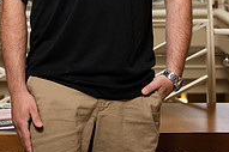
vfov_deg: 11.1
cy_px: -91
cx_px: 82
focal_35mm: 118
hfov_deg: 17.3
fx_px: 750
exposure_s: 1/200
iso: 800
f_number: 4.5
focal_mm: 50
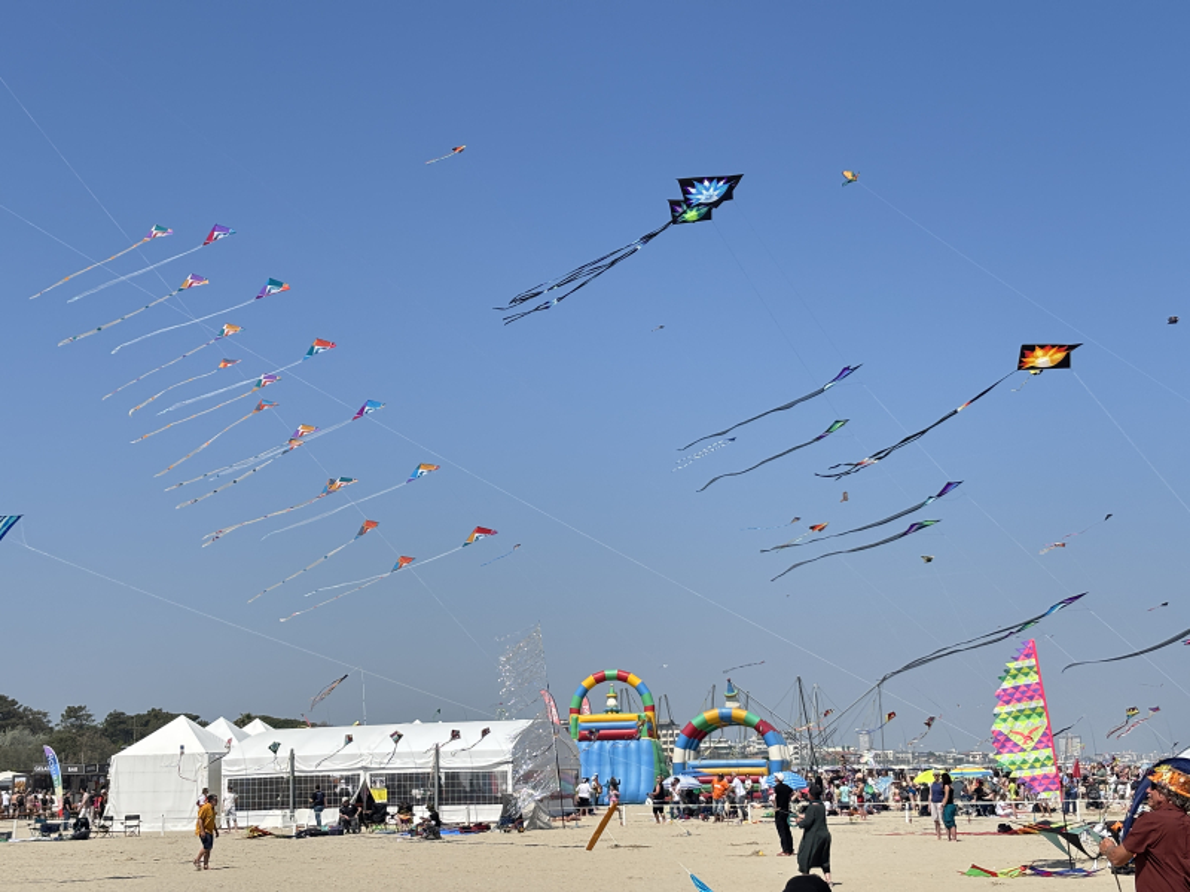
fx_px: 1788
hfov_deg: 36.8
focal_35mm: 52
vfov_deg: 28.0
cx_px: 595
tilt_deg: +10.6
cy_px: 446
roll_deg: +1.5
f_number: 1.6
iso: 40
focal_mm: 5.96
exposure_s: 1/2571
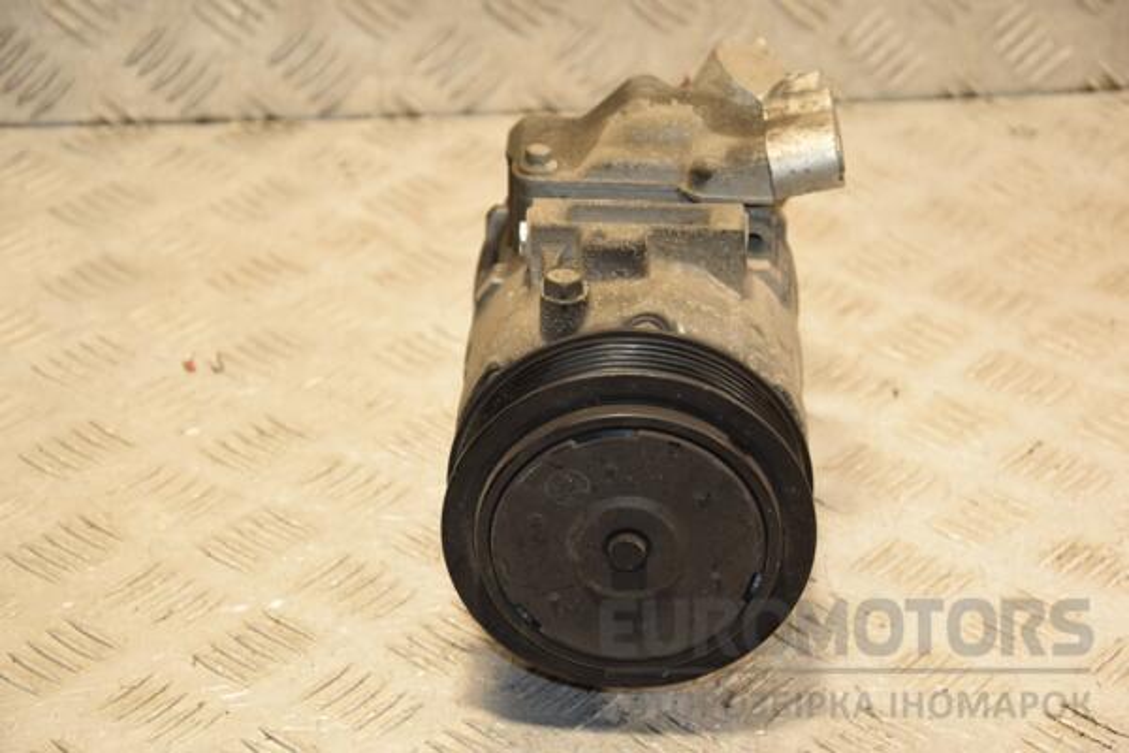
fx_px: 3105
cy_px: 376
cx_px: 564
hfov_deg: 20.6
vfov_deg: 13.8
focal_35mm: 99
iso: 800
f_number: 5.6
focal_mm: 66
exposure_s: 1/200
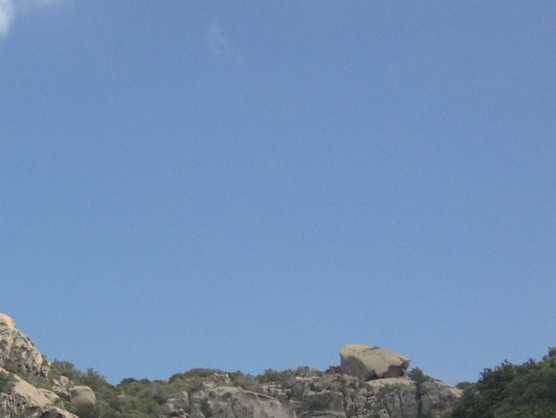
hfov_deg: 19.3
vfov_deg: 15.2
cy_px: 409
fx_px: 1543
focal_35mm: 96
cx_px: -110
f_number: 2.4
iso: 50
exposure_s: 1/1346
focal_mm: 4.28
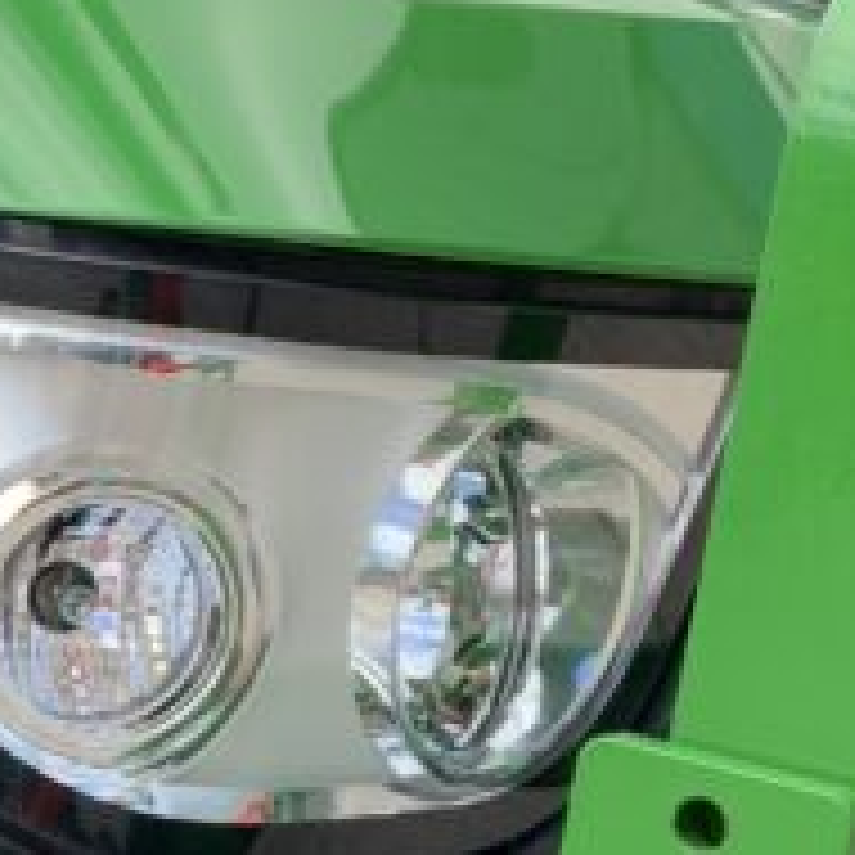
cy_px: 684
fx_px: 3856
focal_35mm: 138
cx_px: -446
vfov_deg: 12.6
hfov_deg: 12.0
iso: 16
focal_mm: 3
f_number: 1.8
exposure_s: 1/446
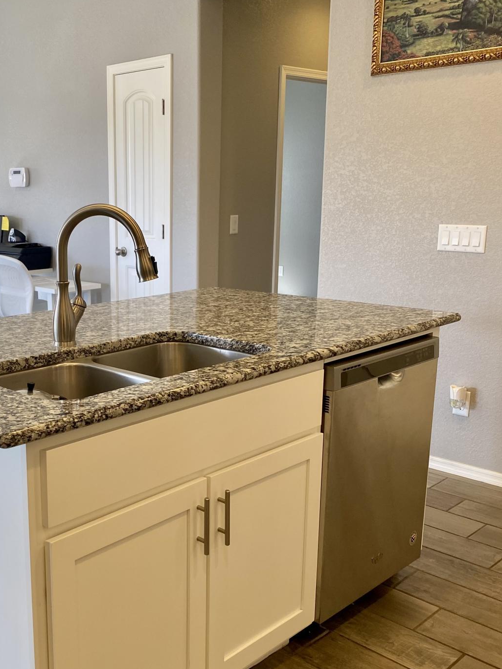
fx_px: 735
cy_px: 366
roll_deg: +0.4
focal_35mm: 38
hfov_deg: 37.0
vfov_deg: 48.9
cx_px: 136
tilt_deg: -11.9
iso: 125
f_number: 1.8
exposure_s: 1/120
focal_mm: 4.25
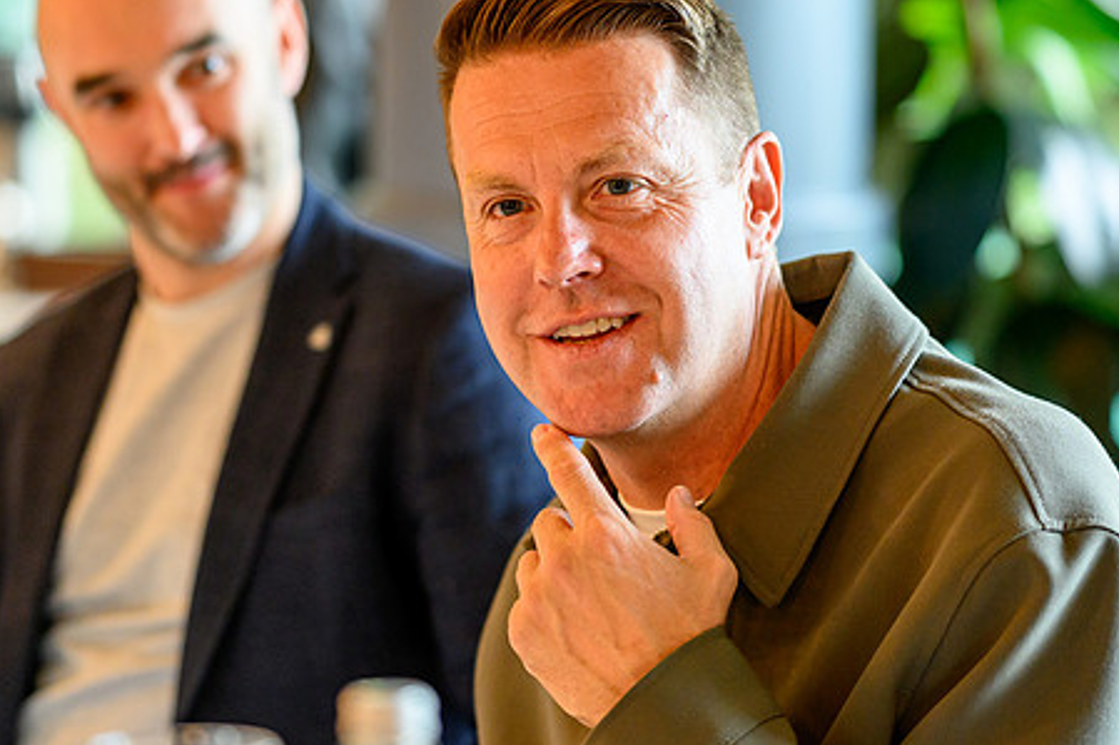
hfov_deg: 12.4
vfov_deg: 8.3
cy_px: 351
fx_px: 5158
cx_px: 481
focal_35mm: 166
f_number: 1.8
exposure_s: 1/200
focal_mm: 85
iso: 1000
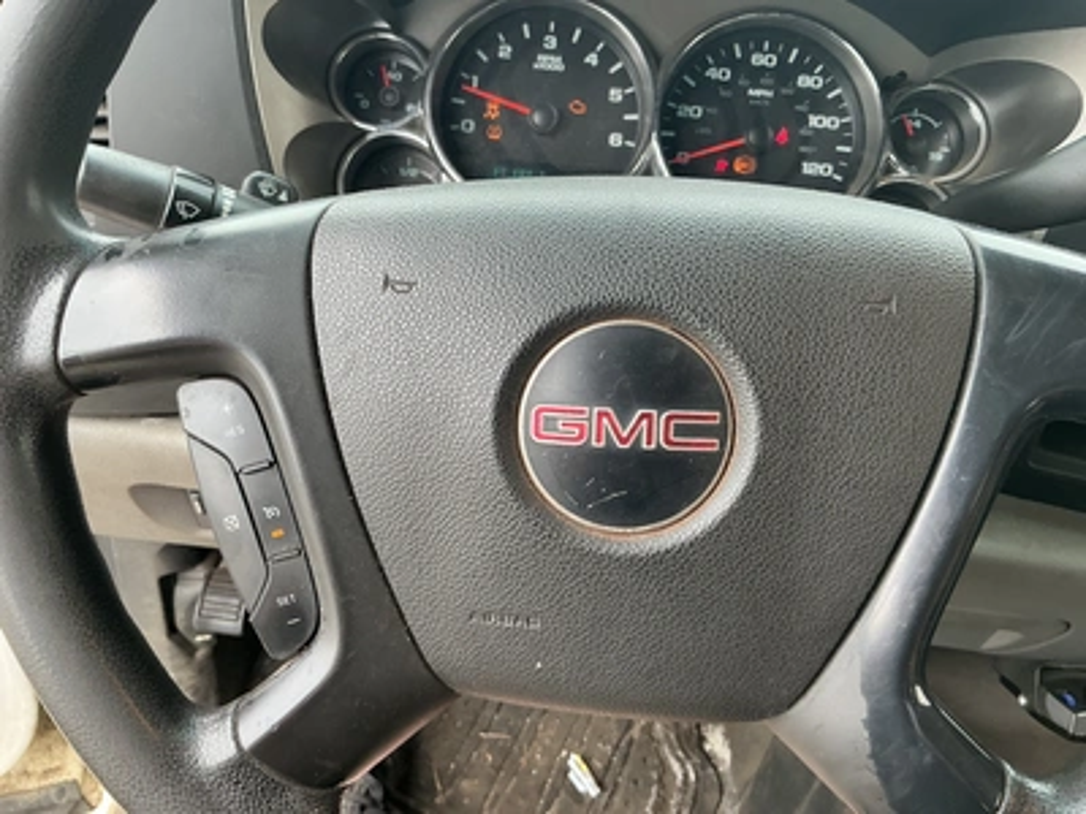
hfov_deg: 63.4
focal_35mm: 28
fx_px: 878
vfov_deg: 49.7
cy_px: 407
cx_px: 543
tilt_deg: -31.9
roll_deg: -5.6
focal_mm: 3
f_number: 1.8
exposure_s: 1/122
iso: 50
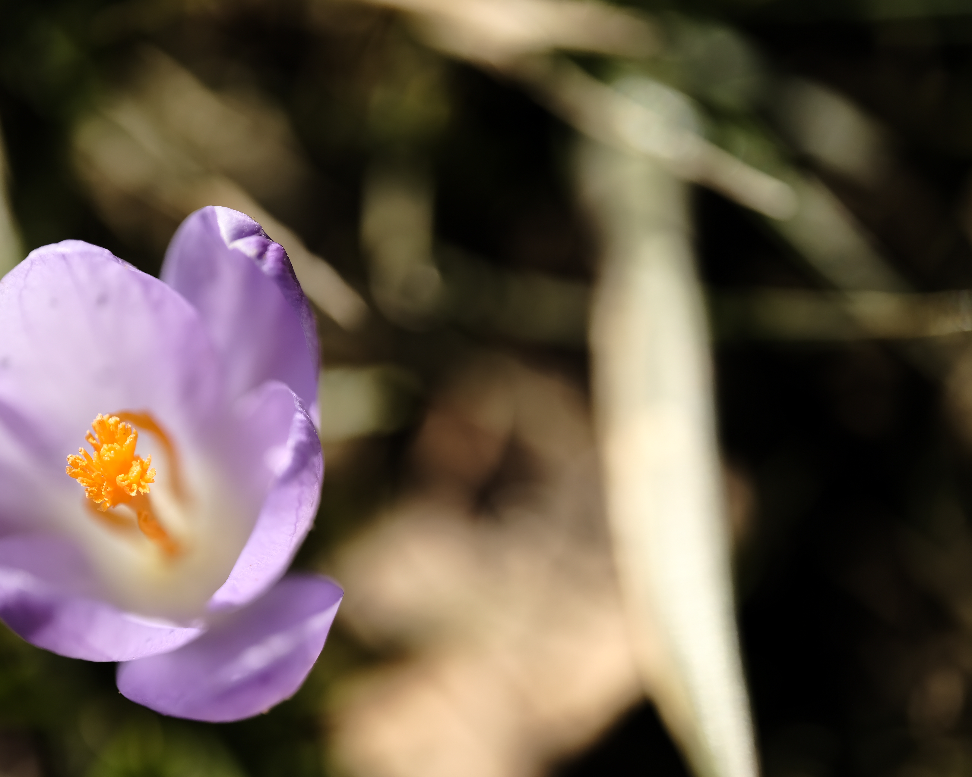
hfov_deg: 36.5
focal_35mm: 51
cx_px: 387
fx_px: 1467
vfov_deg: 29.7
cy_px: 390
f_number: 3.2
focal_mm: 30
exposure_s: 1/2000
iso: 200
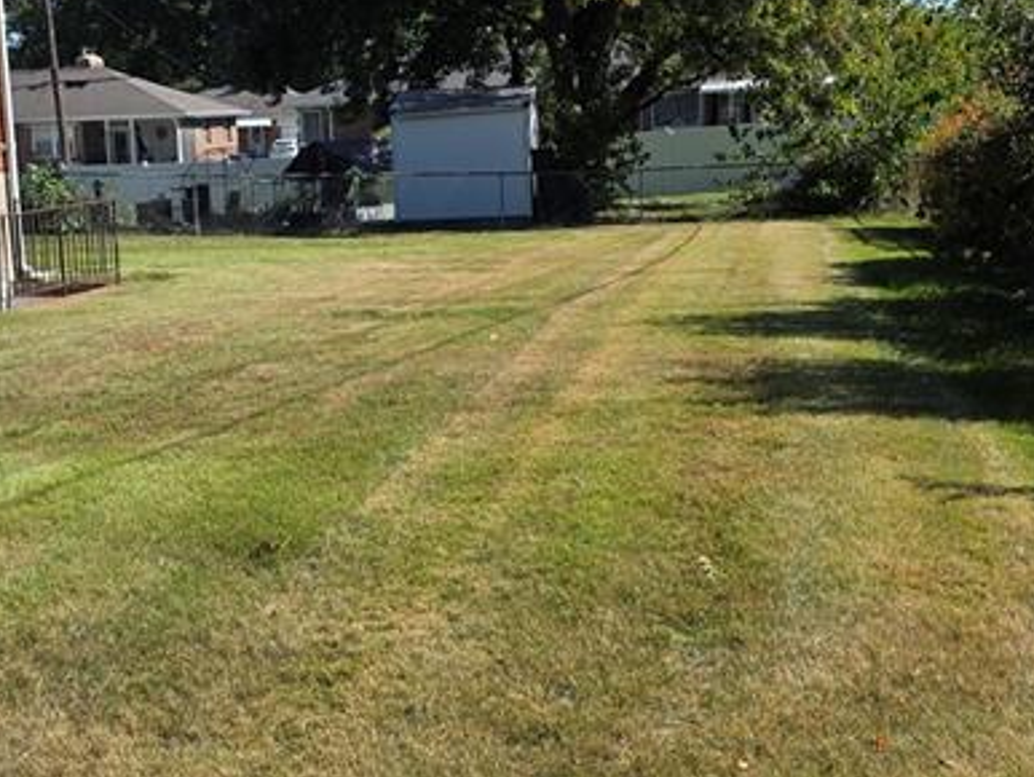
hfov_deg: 31.5
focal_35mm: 61
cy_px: 394
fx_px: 1823
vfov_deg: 24.1
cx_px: 362
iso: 80
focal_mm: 6.3
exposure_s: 1/5447
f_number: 1.7
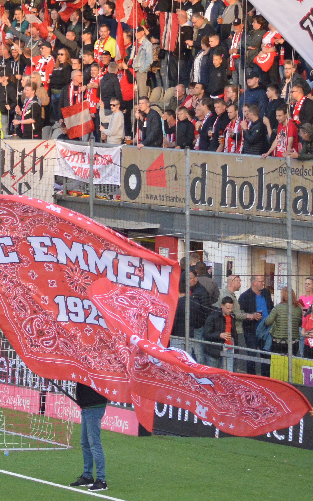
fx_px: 3658
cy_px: 129
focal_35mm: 268
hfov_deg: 4.9
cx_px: -68
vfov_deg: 7.8
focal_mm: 70
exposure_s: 1/1600
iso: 1250
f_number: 4
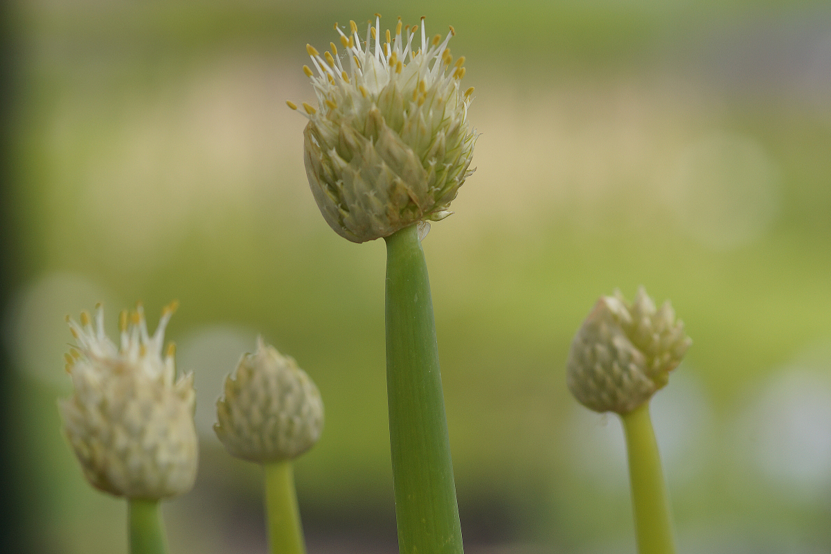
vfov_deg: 9.1
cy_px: 277
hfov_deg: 13.7
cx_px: 416
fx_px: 3462
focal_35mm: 150
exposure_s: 1/160
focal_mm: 100
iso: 125
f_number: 5.6
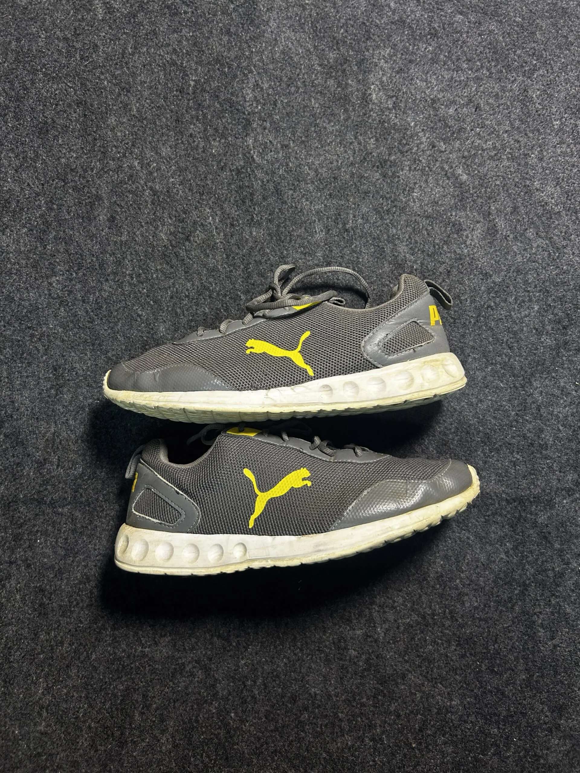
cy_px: 386
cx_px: 290
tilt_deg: -62.3
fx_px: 581
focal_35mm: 26
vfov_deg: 67.3
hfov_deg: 53.1
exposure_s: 1/50
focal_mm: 5.7
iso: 125
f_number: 1.5
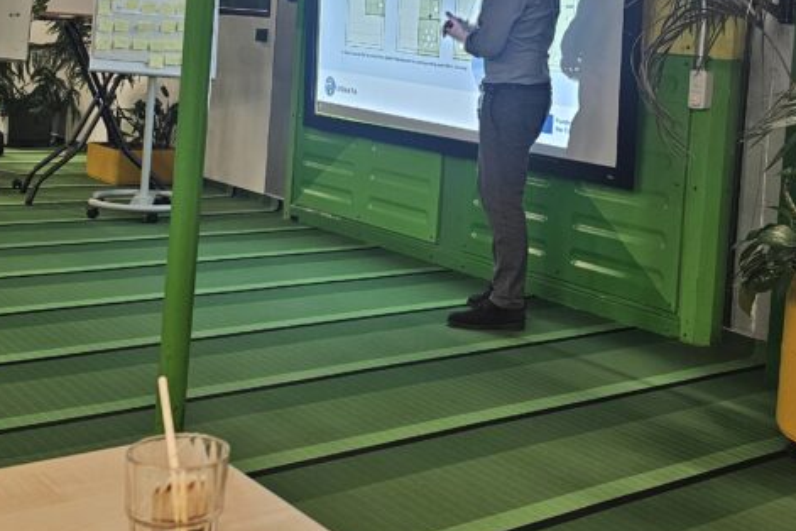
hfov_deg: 38.0
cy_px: 117
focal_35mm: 52
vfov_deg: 25.6
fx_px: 1150
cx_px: 493
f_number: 1.7
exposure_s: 1/59
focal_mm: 6.3
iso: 200
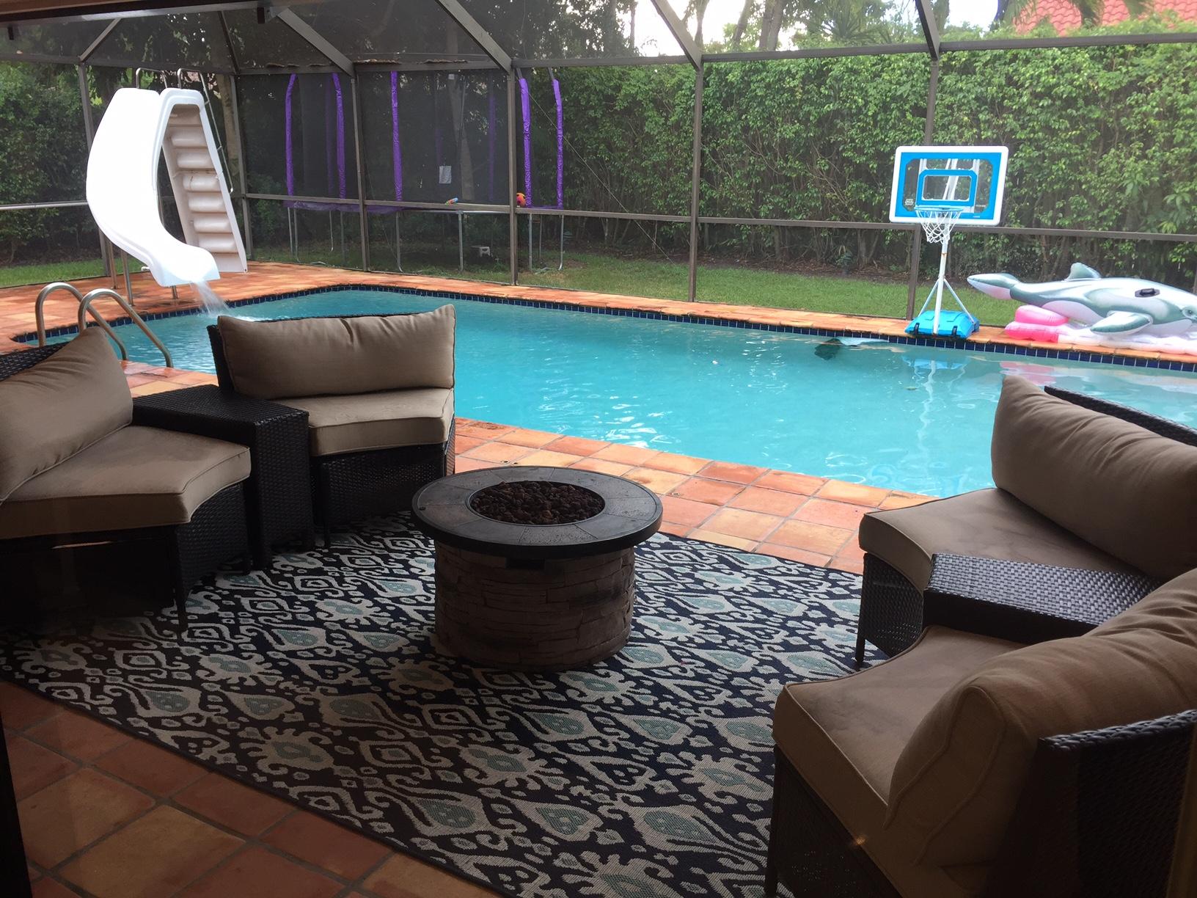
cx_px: 598
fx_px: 1003
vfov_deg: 48.2
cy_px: 449
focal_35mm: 29
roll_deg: -1.3
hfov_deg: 61.7
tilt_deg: -17.8
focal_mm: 4.15
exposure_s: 1/40
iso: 32
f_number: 2.2
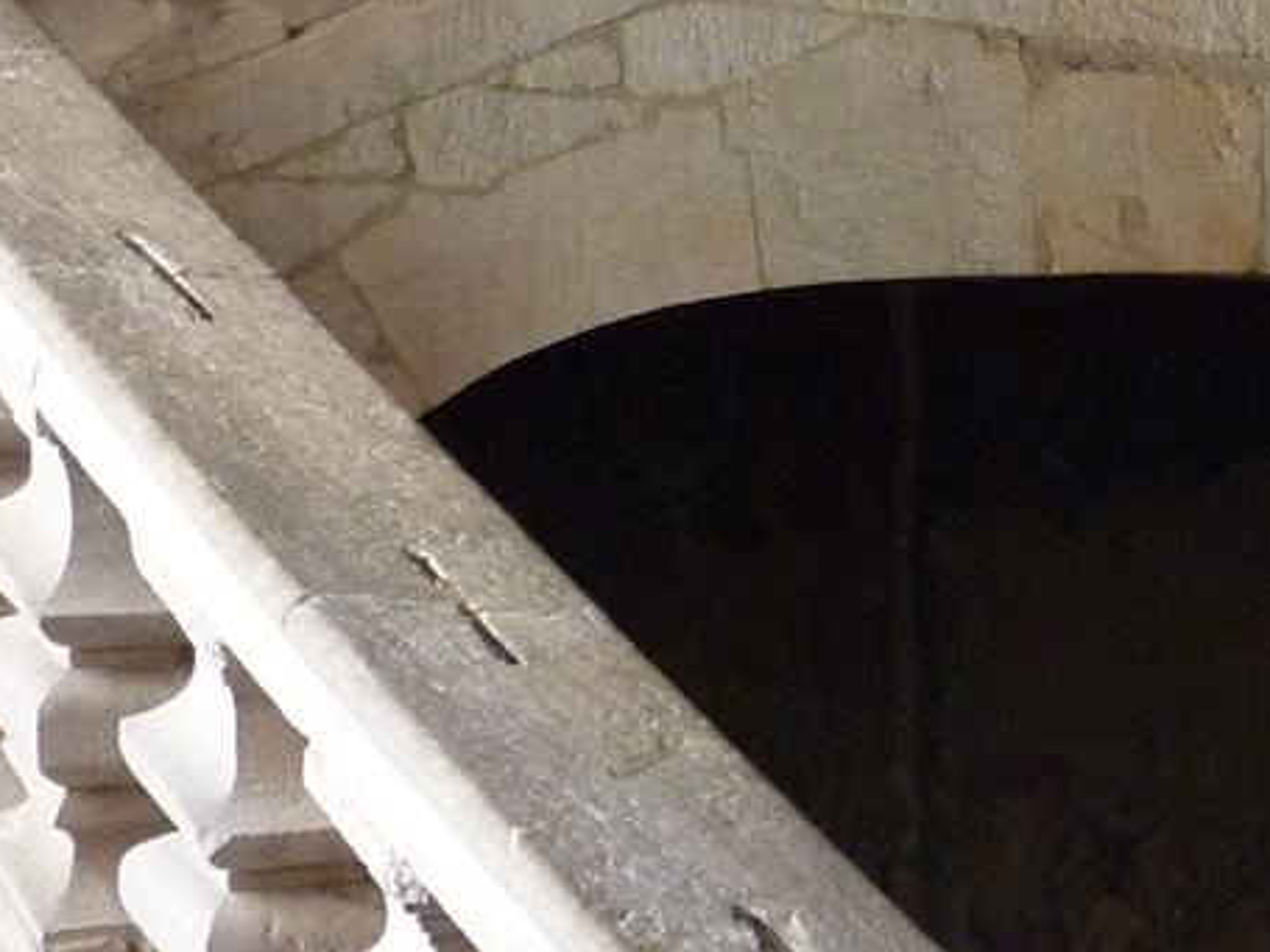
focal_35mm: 88
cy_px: 642
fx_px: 3228
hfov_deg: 20.4
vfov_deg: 16.7
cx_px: 1644
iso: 250
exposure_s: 1/30
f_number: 3.3
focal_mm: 4.1
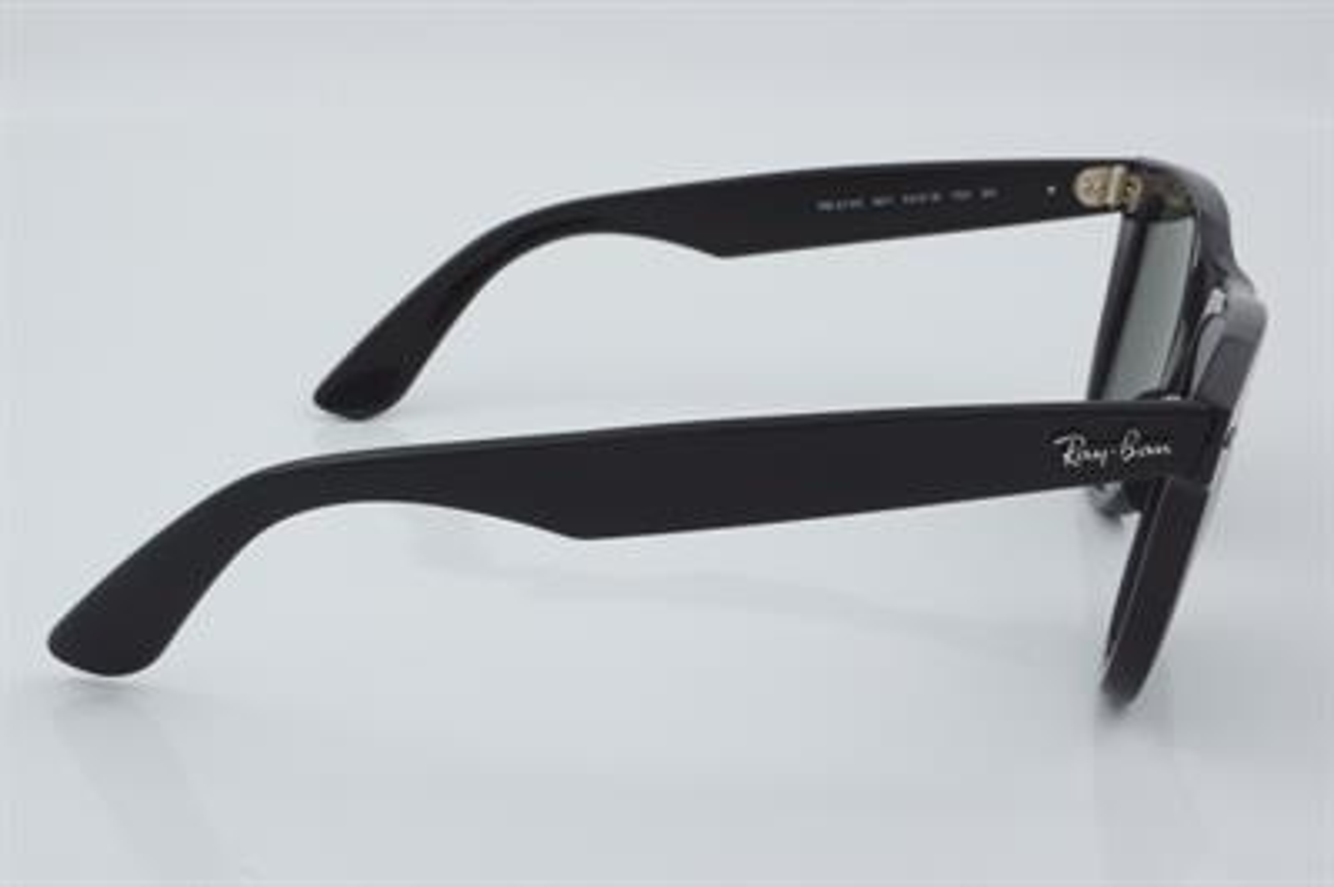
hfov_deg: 27.0
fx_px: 2777
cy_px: 444
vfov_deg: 18.2
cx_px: 667
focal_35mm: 75
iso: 100
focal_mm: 50
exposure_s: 1/4
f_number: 32
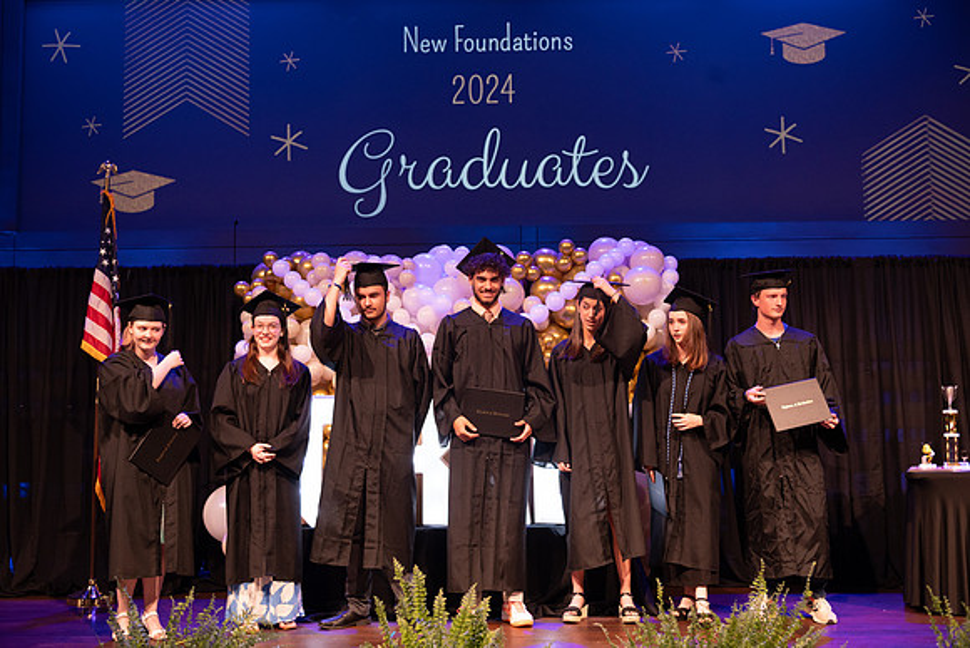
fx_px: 1186
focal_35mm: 44
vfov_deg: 30.5
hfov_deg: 44.5
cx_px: 485
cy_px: 324
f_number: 4
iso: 1600
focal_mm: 44
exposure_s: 1/200
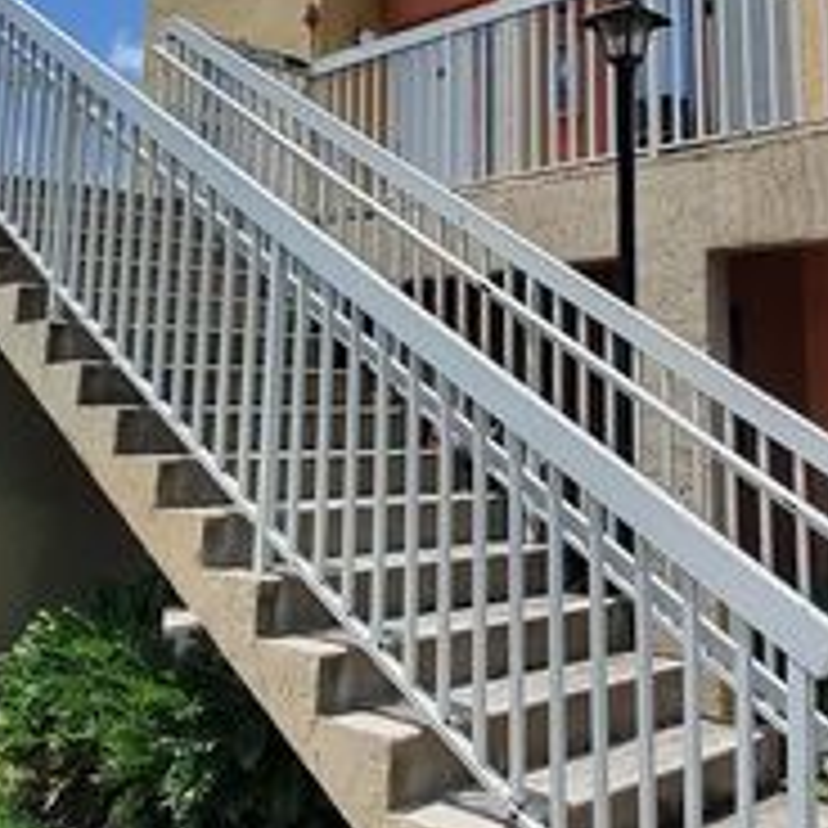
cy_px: 225
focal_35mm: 40
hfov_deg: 41.8
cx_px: 369
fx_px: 1082
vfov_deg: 40.9
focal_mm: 1.8
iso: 50
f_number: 2.2
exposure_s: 1/1114
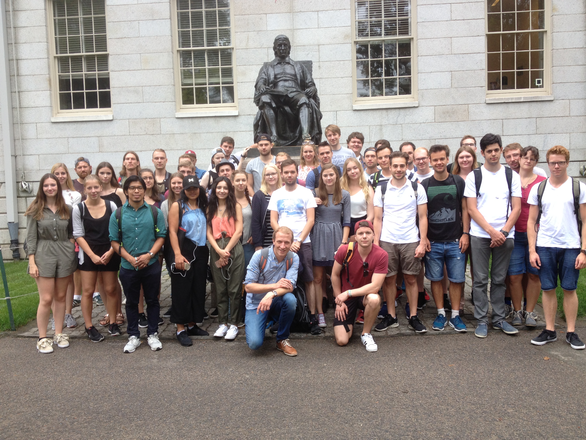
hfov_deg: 52.6
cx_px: 293
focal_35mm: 35
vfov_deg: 40.7
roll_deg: +1.9
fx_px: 593
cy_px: 220
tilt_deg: -5.0
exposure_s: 1/144
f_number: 2.4
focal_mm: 4.28
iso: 50
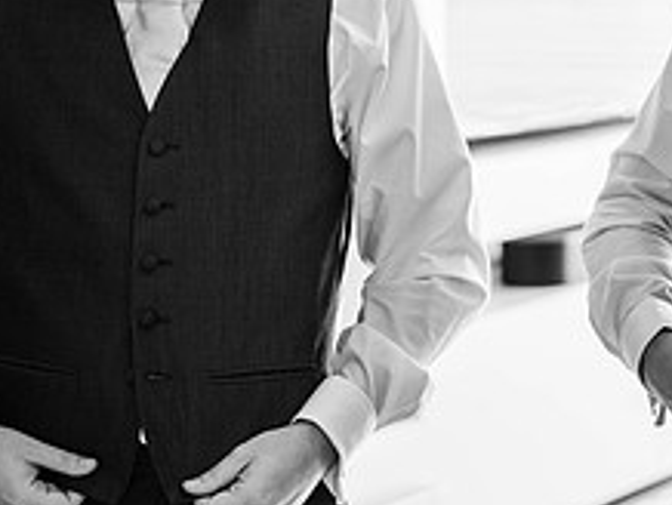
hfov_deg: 9.0
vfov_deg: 6.8
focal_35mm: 217
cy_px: 3
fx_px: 4217
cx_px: 820
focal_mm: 85
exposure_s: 1/200
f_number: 1.8
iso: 160
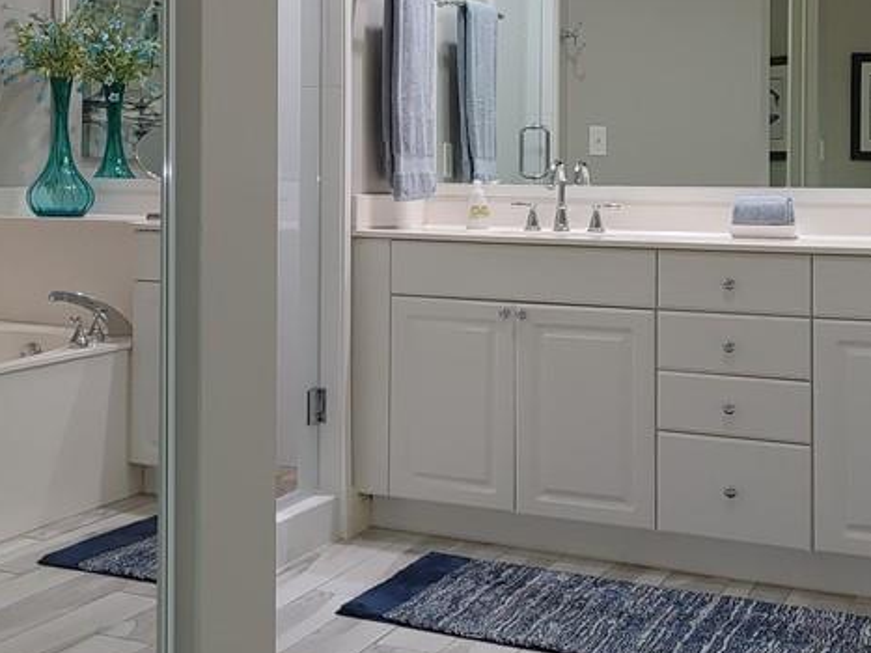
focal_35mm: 57
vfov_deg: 25.4
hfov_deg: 33.2
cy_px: 172
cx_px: 228
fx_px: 1434
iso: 100
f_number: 1.8
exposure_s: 1/40
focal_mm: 5.58
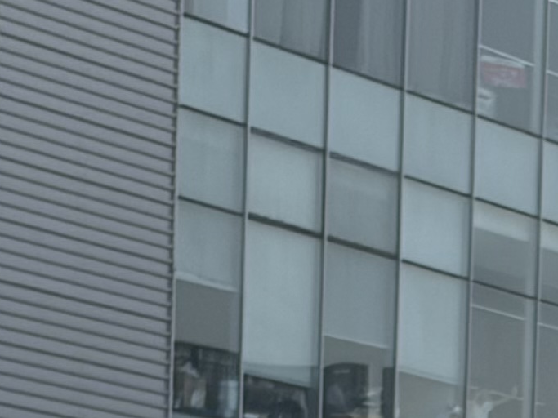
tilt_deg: -2.2
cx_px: 877
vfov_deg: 4.7
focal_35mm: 307
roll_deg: -1.4
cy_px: 1140
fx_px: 4948
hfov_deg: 6.4
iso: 40
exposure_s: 1/7042
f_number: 1.6
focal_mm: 5.96
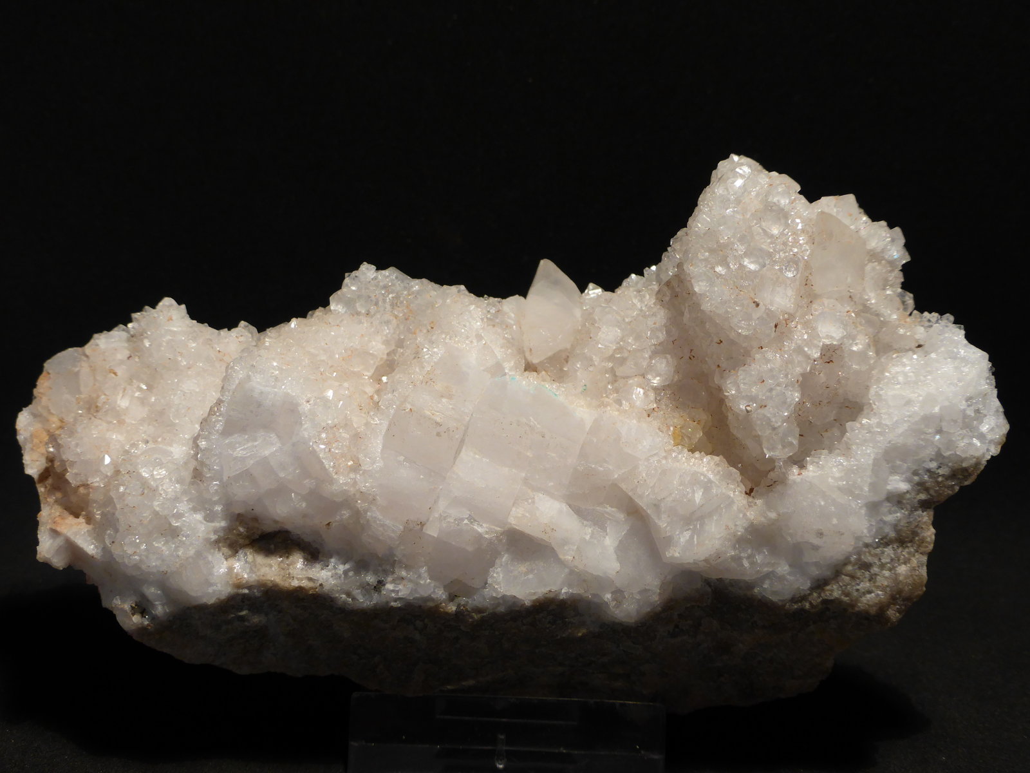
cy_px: 386
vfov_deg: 31.5
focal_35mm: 46
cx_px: 515
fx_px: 1369
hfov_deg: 41.2
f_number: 4.1
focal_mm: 7.9
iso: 160
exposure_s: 1/60
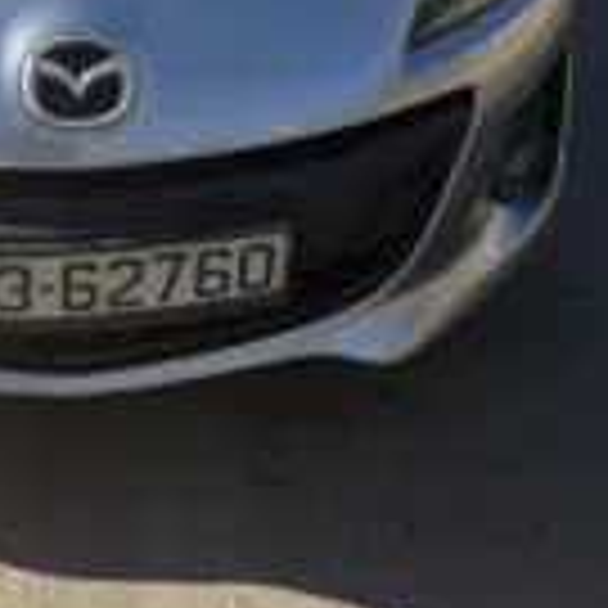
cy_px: -198
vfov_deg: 23.8
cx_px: 81
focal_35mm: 63
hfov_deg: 26.5
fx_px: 1252
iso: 80
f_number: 1.78
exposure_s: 1/3145
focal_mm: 6.76
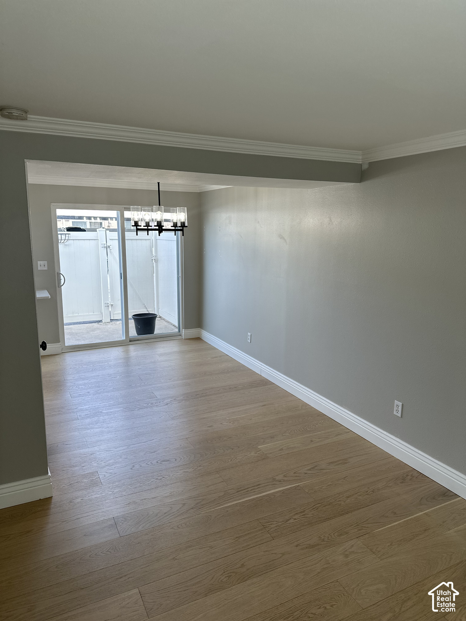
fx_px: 431
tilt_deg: -11.0
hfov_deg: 56.8
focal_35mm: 24
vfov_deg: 71.6
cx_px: 233
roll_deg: -1.3
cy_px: 310
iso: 80
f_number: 1.78
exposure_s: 1/228
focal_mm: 6.86
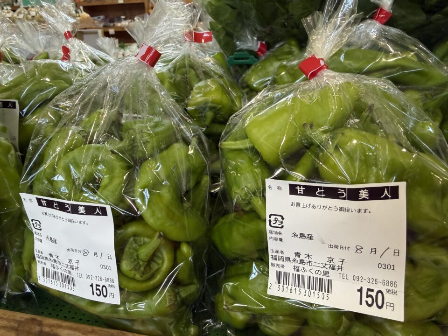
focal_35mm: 25
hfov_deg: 69.4
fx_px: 324
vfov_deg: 54.9
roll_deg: +3.3
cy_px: 168
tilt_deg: -25.7
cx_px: 224
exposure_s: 1/120
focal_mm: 2.22
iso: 250
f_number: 2.2
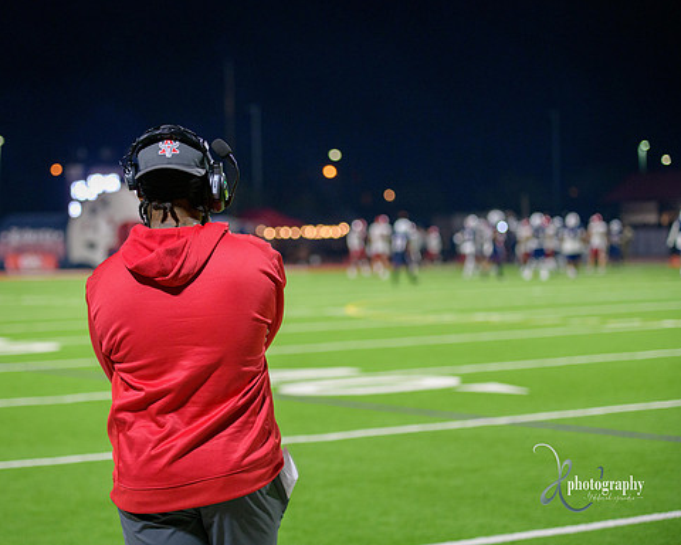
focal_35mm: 93
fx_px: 1874
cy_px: 273
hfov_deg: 20.6
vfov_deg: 16.5
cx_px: 274
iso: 2000
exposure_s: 1/320
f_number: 2.8
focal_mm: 82
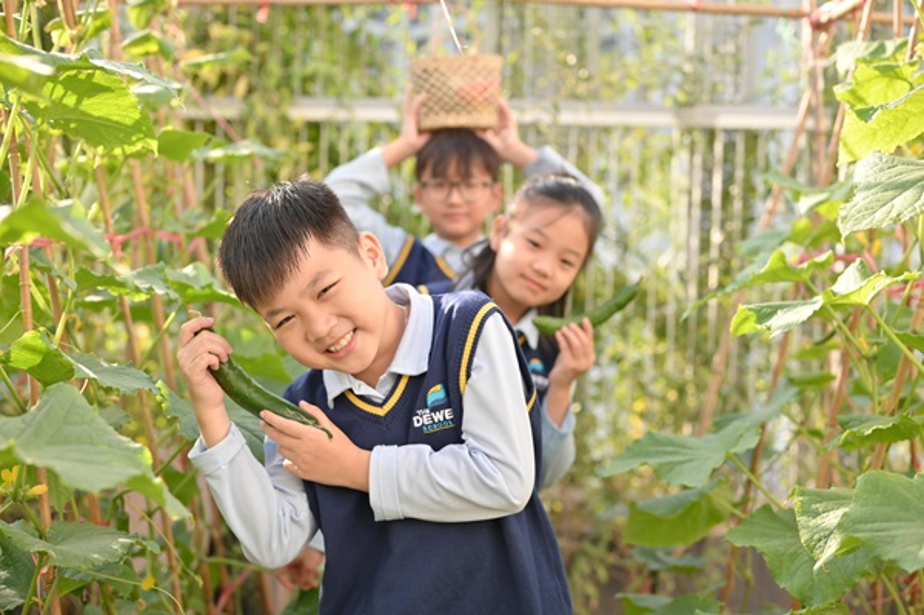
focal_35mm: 50
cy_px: 308
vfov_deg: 26.9
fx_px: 1282
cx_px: 462
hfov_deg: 39.6
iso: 100
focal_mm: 50
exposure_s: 1/400
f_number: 2.8
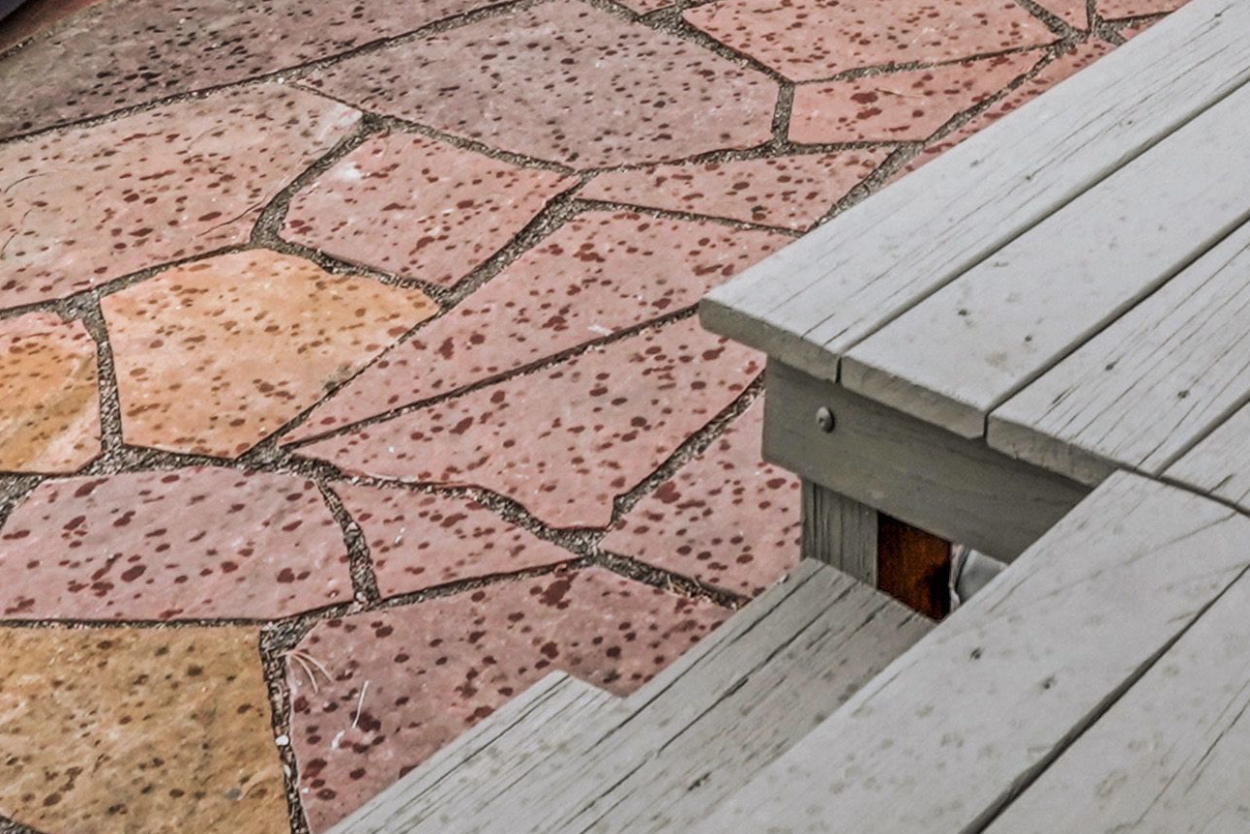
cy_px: -872
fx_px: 2257
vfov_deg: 16.0
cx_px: 1595
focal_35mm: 65
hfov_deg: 26.6
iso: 800
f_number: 8
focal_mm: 14
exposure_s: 1/50
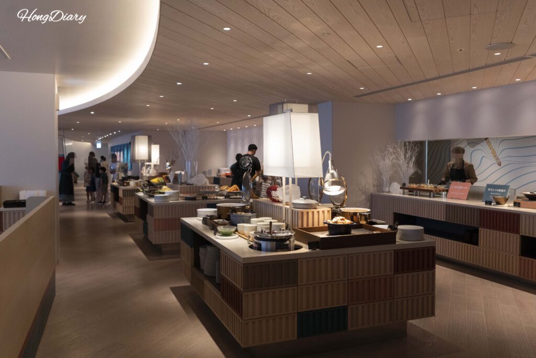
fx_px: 432
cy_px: 179
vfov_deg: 45.0
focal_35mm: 29
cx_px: 268
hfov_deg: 63.7
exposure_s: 1/160
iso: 3200
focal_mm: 29
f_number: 4
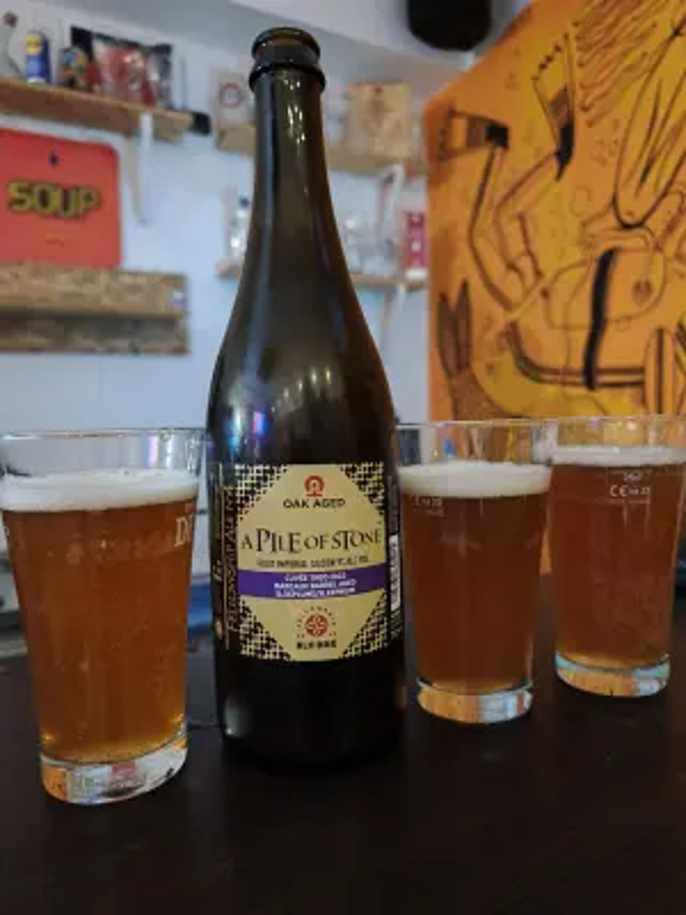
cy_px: 458
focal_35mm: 23
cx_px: 343
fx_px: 608
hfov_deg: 58.9
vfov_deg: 73.9
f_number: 1.7
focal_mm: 6.06
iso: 8000
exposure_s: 1/10
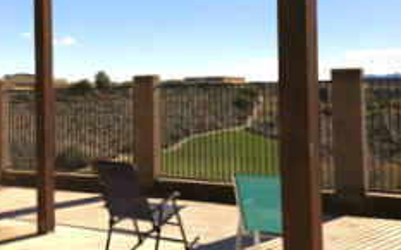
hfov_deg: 39.6
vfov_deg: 25.0
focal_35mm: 51
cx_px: 222
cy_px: 71
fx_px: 557
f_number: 1.8
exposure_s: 1/6024
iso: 20
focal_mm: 3.99
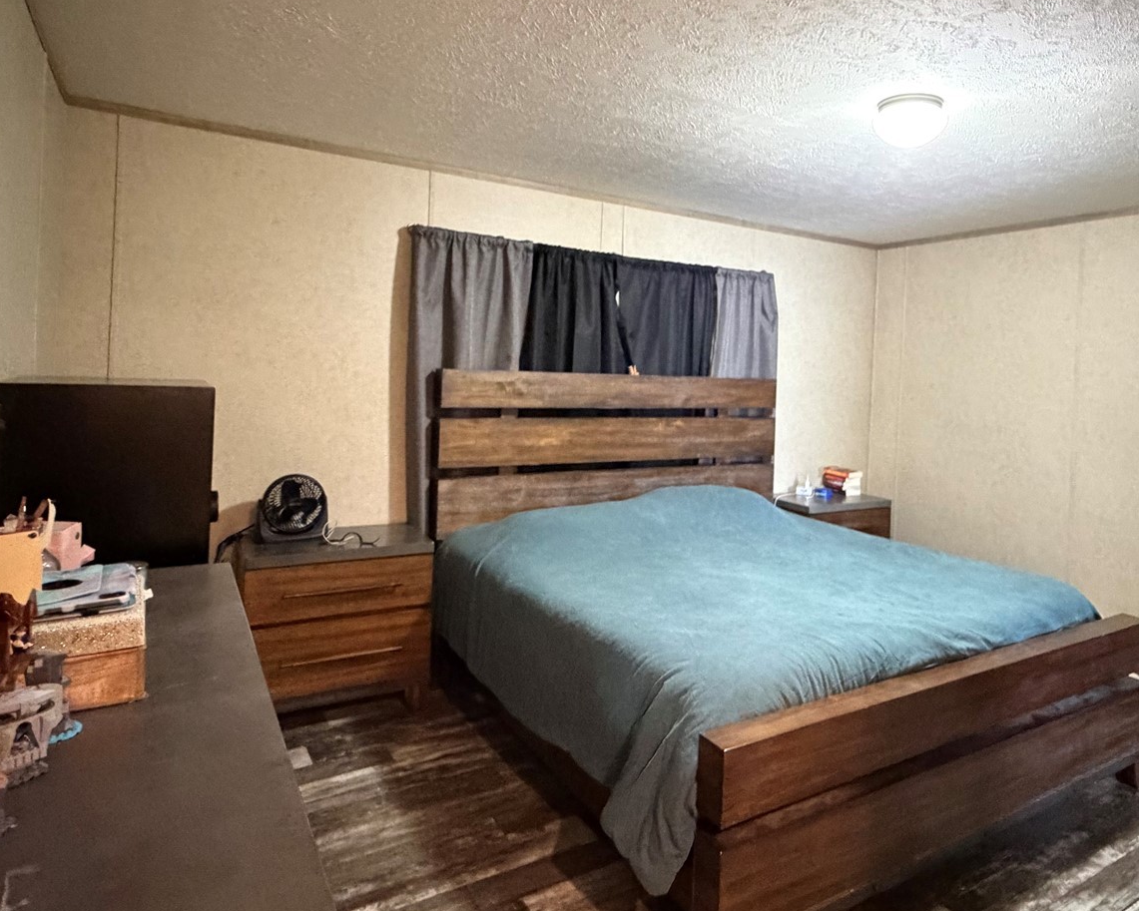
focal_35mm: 23
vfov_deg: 60.5
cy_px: 374
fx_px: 775
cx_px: 677
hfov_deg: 71.9
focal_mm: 2.22
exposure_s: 1/40
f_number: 2.2
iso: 1000
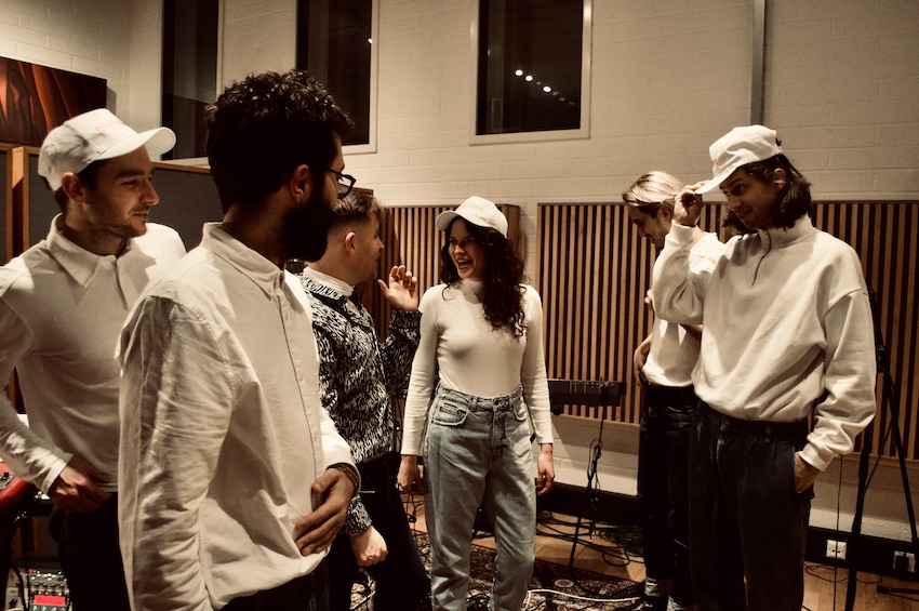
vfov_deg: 47.8
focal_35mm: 27
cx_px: 460
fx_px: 689
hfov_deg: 67.4
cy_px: 306
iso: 1600
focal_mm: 18
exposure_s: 1/60
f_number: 3.5
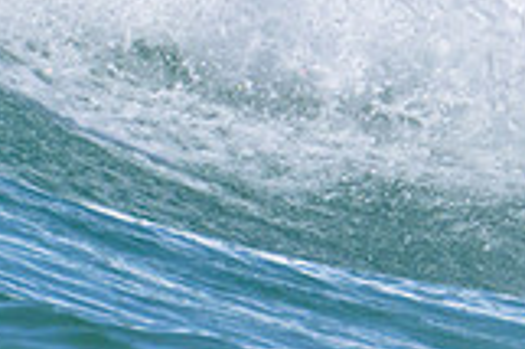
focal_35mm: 3927
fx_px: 57210
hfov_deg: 0.5
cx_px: -142
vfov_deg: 0.3
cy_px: -404
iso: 1000
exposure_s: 1/2000
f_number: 16
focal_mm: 800
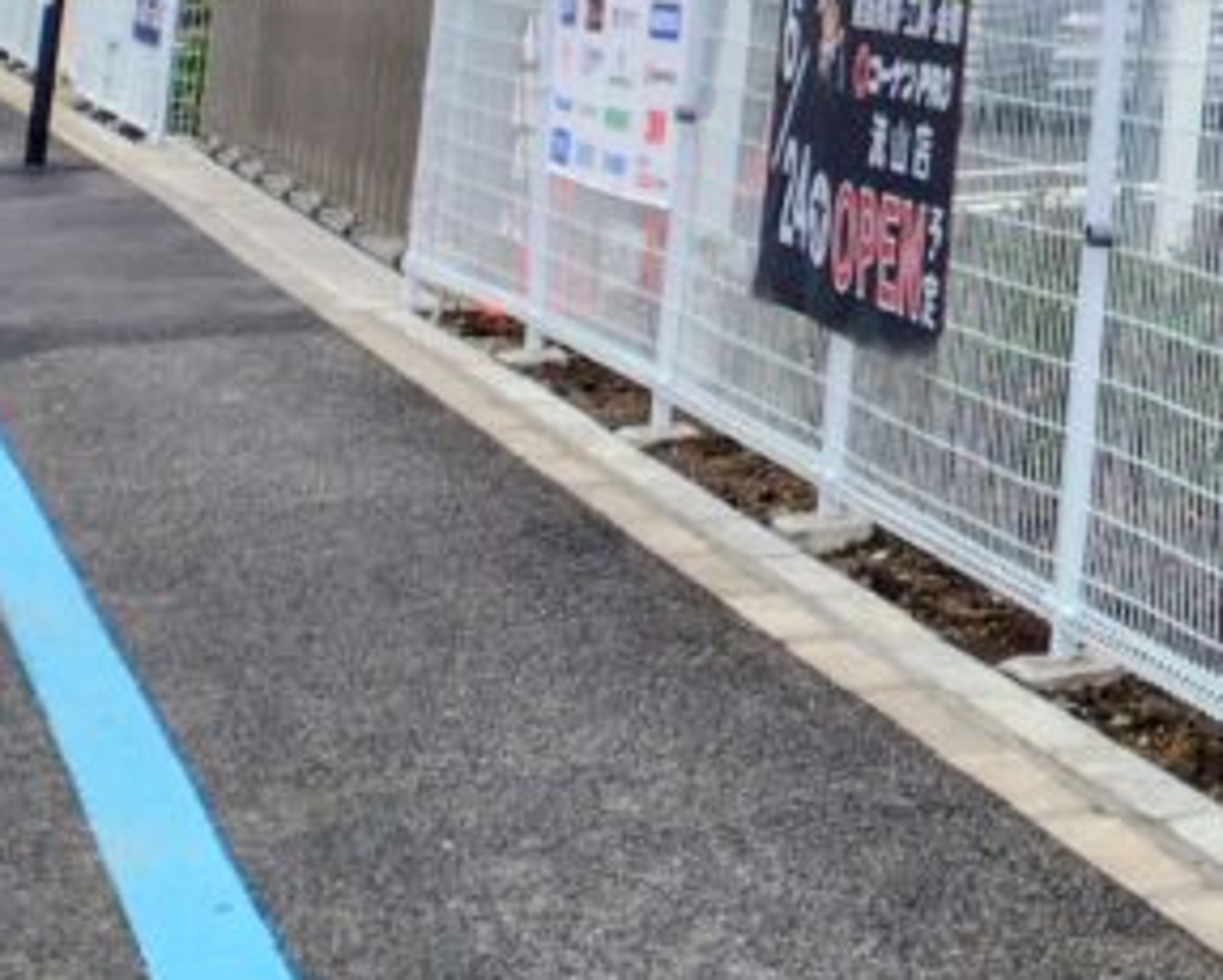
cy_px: -775
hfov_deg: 14.6
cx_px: 2689
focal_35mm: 100
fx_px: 3622
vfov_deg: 13.8
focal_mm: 5.6
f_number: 1.9
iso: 50
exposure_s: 1/2560
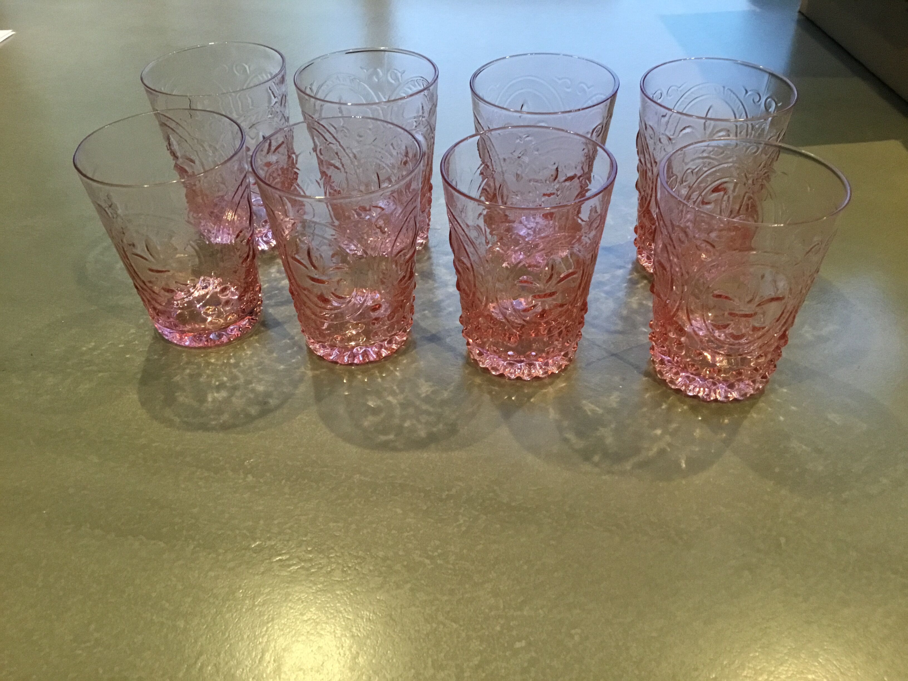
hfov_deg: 58.4
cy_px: 340
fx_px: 813
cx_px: 454
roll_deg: +2.8
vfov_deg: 45.4
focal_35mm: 31
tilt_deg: -39.4
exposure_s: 1/33
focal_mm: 3.3
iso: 200
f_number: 2.4
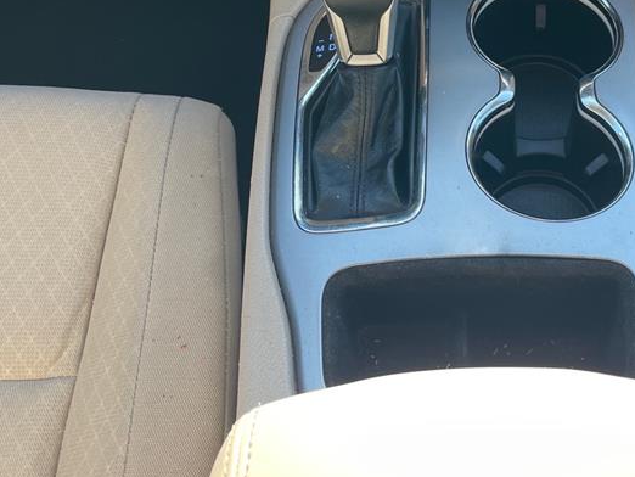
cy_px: 113
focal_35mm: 51
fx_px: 936
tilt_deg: -56.0
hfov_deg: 36.7
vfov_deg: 28.1
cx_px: 465
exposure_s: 1/152
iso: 32
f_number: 1.6
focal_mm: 4.2
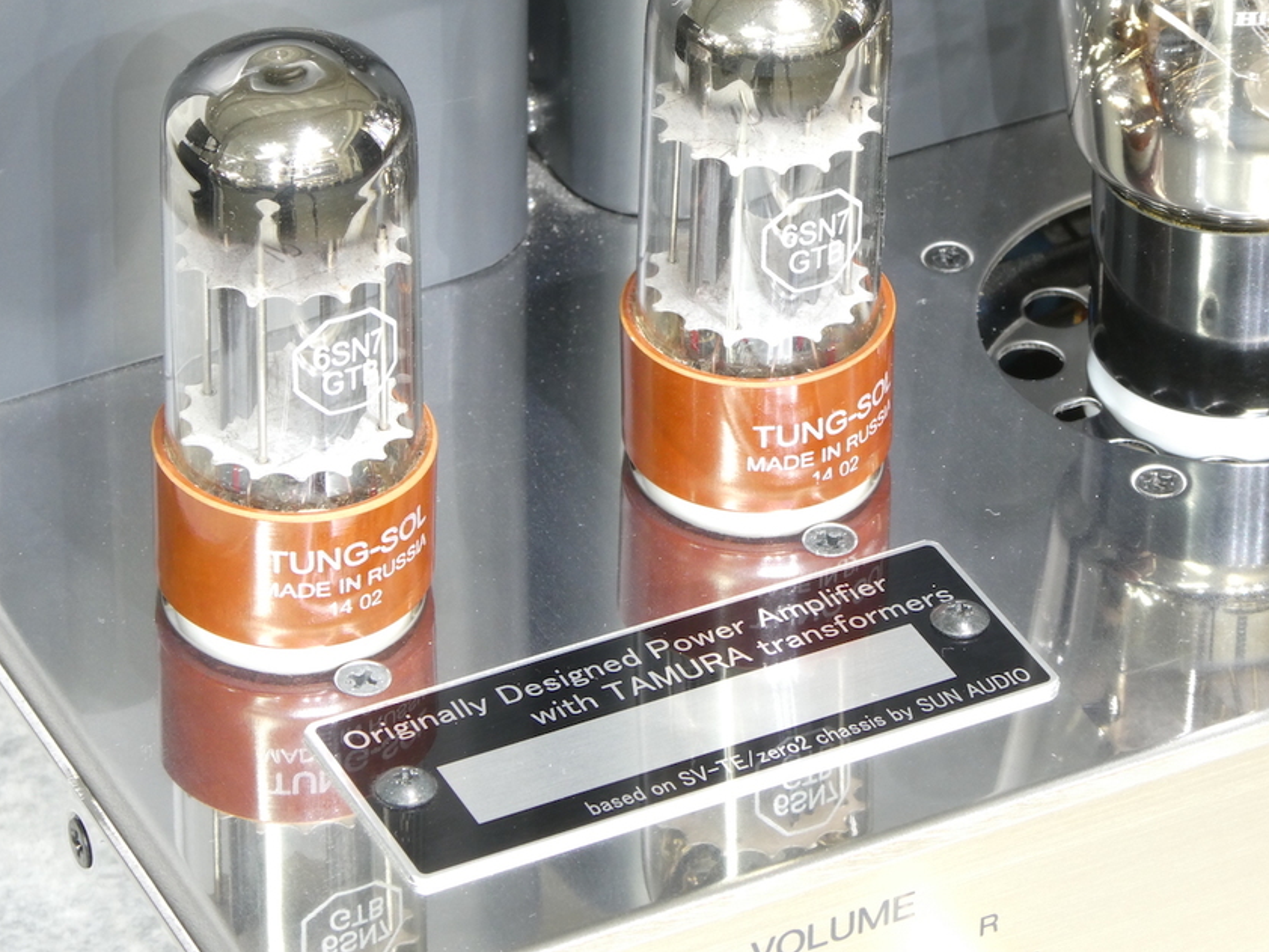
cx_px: 586
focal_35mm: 196
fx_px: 7187
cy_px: 429
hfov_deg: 10.1
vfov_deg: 7.6
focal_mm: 30.9
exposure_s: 1/2
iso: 200
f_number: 5.6
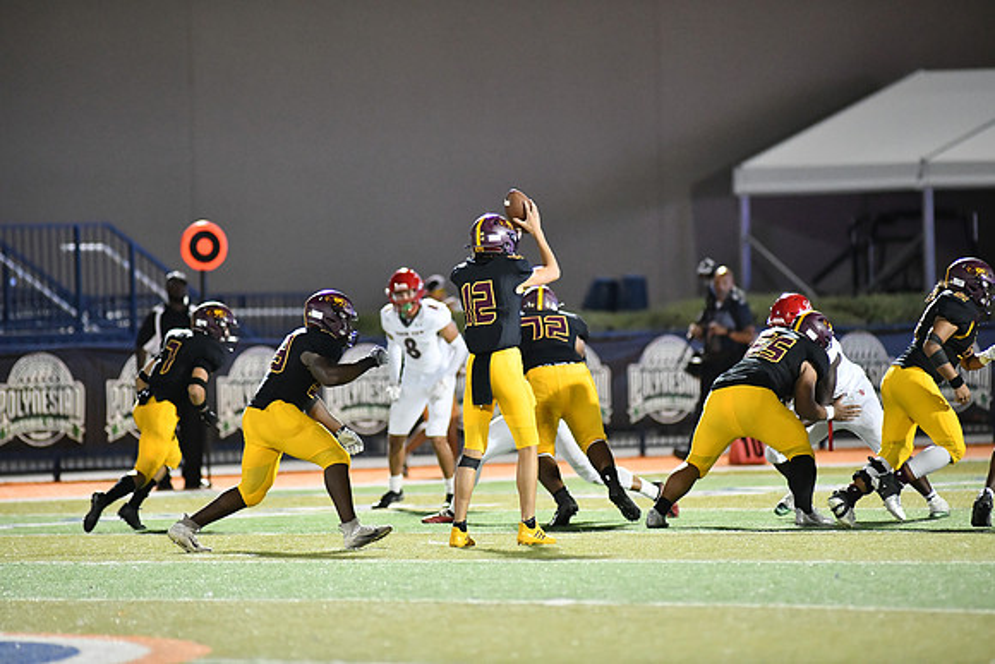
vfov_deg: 4.6
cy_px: 332
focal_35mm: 300
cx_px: 498
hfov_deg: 6.9
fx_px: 8293
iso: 7200
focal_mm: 300
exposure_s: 1/1000
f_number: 2.8
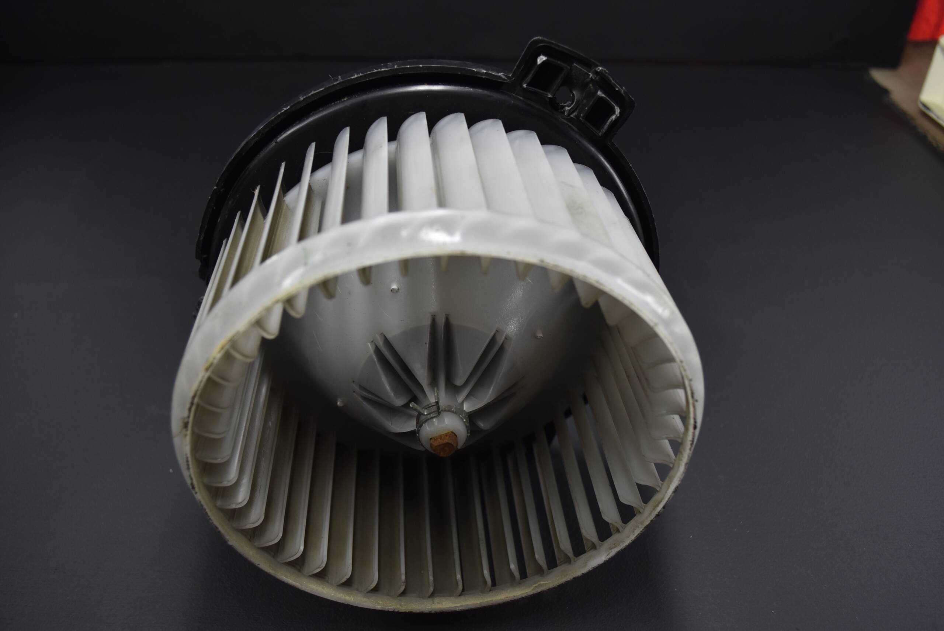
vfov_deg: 48.0
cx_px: 472
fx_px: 708
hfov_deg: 67.3
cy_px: 316
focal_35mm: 27
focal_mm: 18
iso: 250
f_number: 5
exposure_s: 1/250
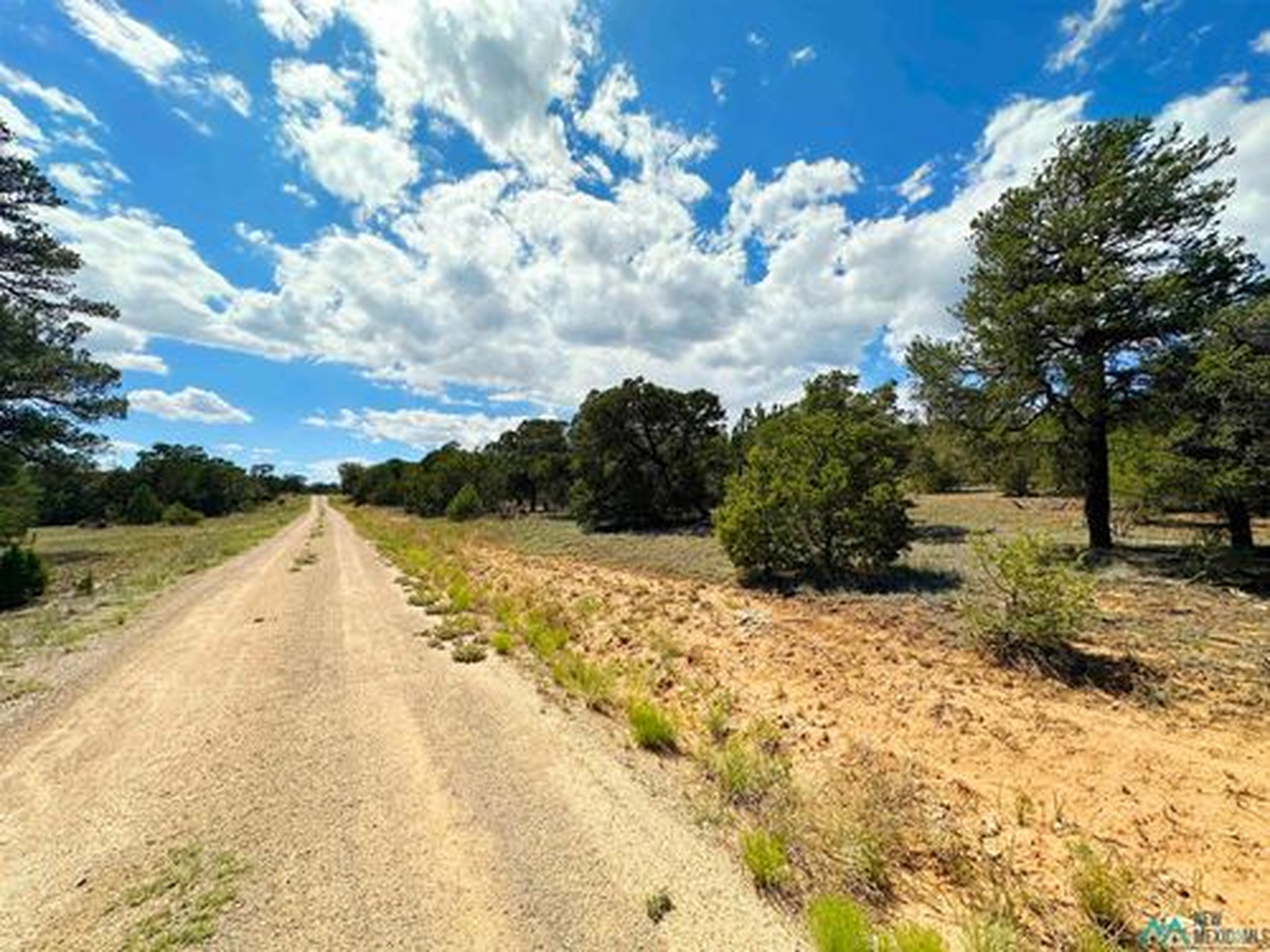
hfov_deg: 102.1
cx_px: 635
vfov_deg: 85.7
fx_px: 514
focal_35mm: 14
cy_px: 476
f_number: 2.2
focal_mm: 2.22
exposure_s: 1/3731
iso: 50
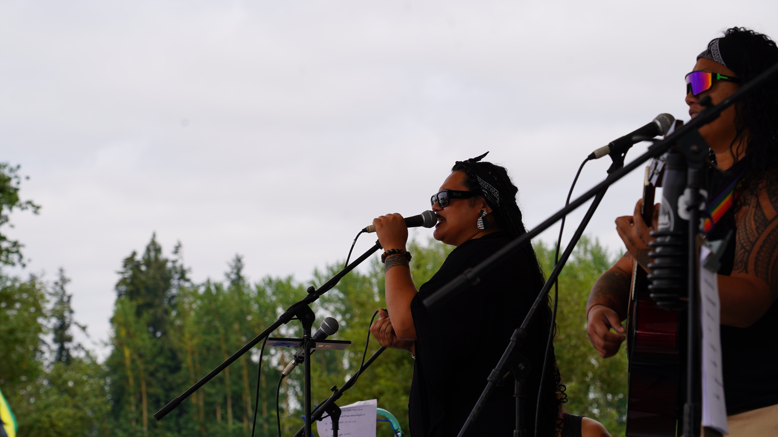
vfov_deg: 10.9
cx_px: 387
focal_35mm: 111
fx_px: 2290
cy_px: 222
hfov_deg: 19.3
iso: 100
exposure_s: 1/250
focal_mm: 105
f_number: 8
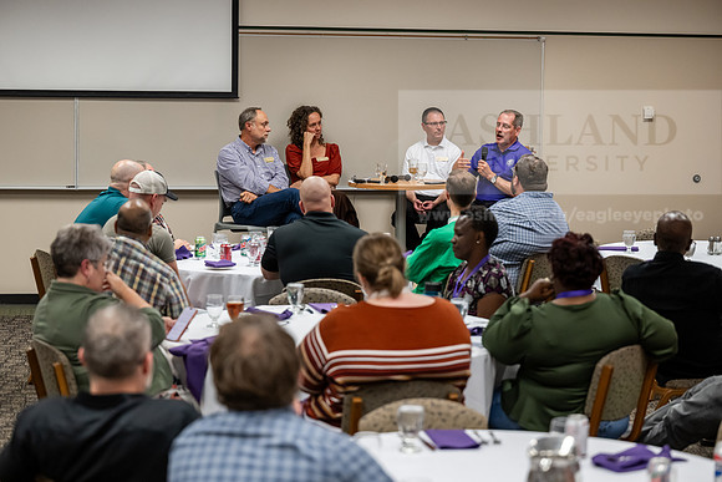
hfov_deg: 24.5
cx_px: 361
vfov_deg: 16.5
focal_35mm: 83
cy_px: 241
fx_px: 1665
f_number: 3.2
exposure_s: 1/200
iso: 2000
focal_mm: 83
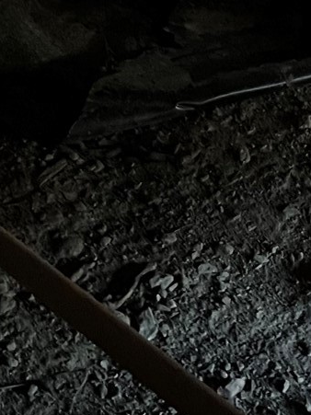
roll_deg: -2.6
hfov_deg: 11.9
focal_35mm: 118
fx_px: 1414
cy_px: -508
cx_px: 500
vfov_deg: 13.4
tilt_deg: -4.7
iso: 1000
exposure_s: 1/30
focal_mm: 5.7
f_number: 1.5
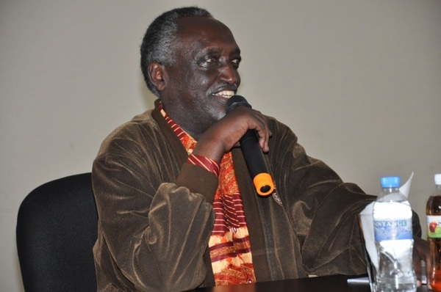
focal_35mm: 158
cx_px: 220
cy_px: 146
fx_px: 1926
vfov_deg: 8.7
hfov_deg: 13.1
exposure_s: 1/60
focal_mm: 105
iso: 800
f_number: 5.6
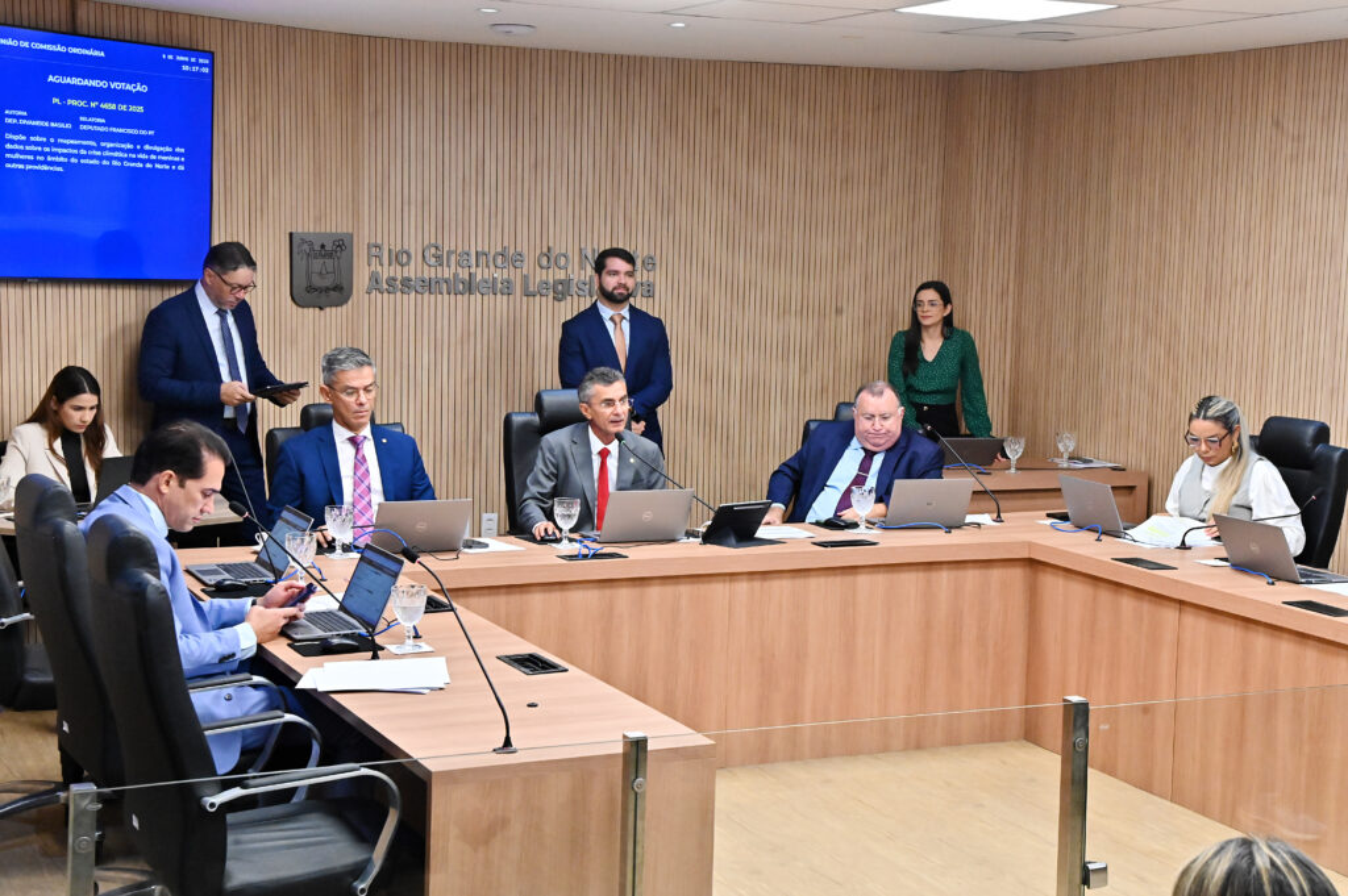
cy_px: 448
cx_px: 674
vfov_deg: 24.2
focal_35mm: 56
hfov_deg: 35.7
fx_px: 2095
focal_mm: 56
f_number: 11
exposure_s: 1/100
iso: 5000
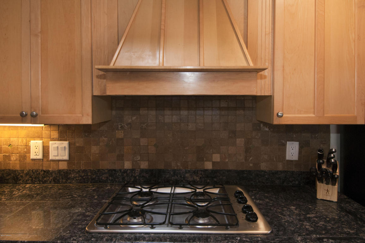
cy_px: 122
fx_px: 213
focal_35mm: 21
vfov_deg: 59.4
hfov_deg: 81.3
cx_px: 182
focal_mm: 14
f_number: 5.6
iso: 400
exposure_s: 1/60
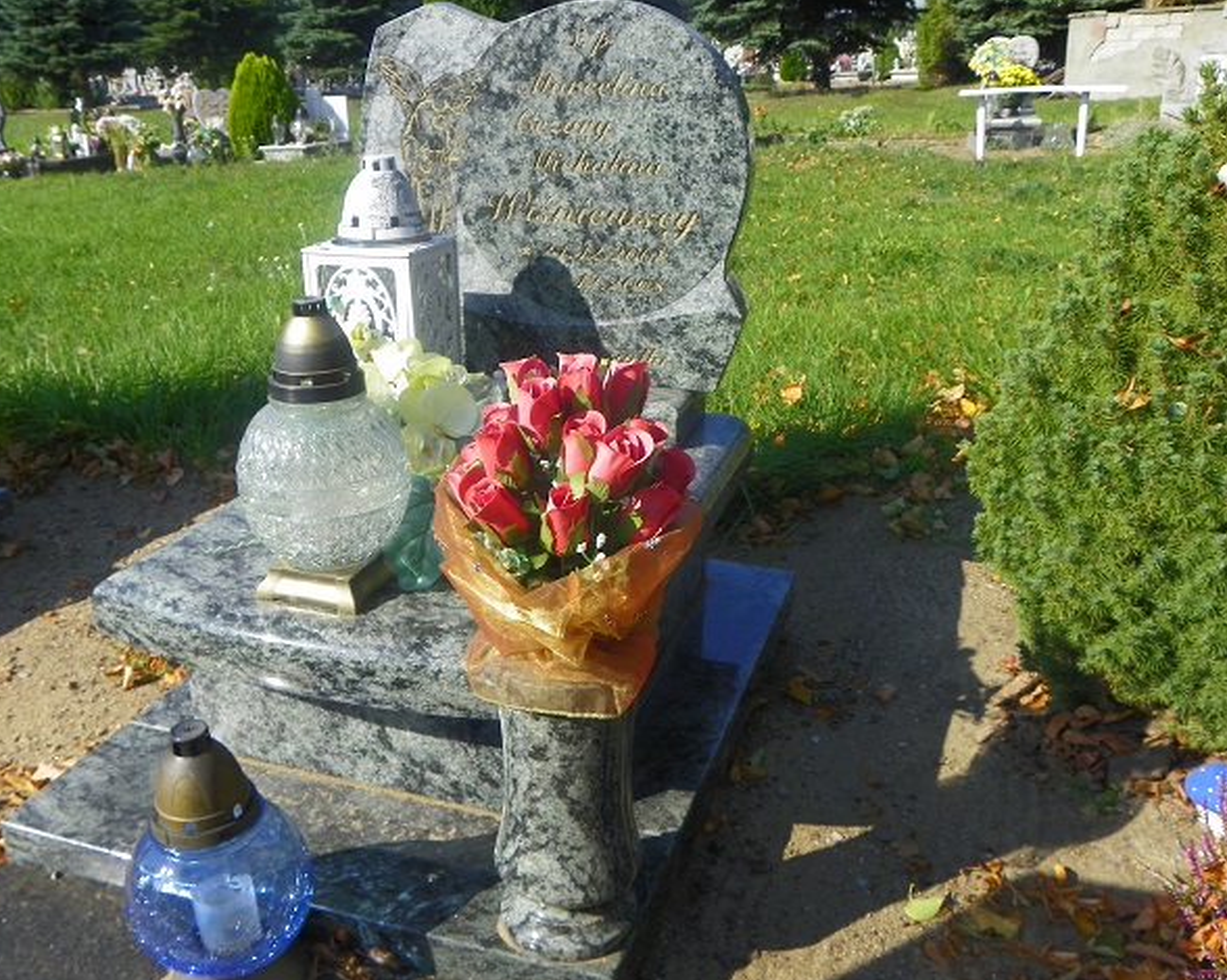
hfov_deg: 52.8
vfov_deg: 43.3
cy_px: 490
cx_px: 568
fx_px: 1234
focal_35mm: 34
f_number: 4
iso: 64
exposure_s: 1/250
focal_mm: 5.7
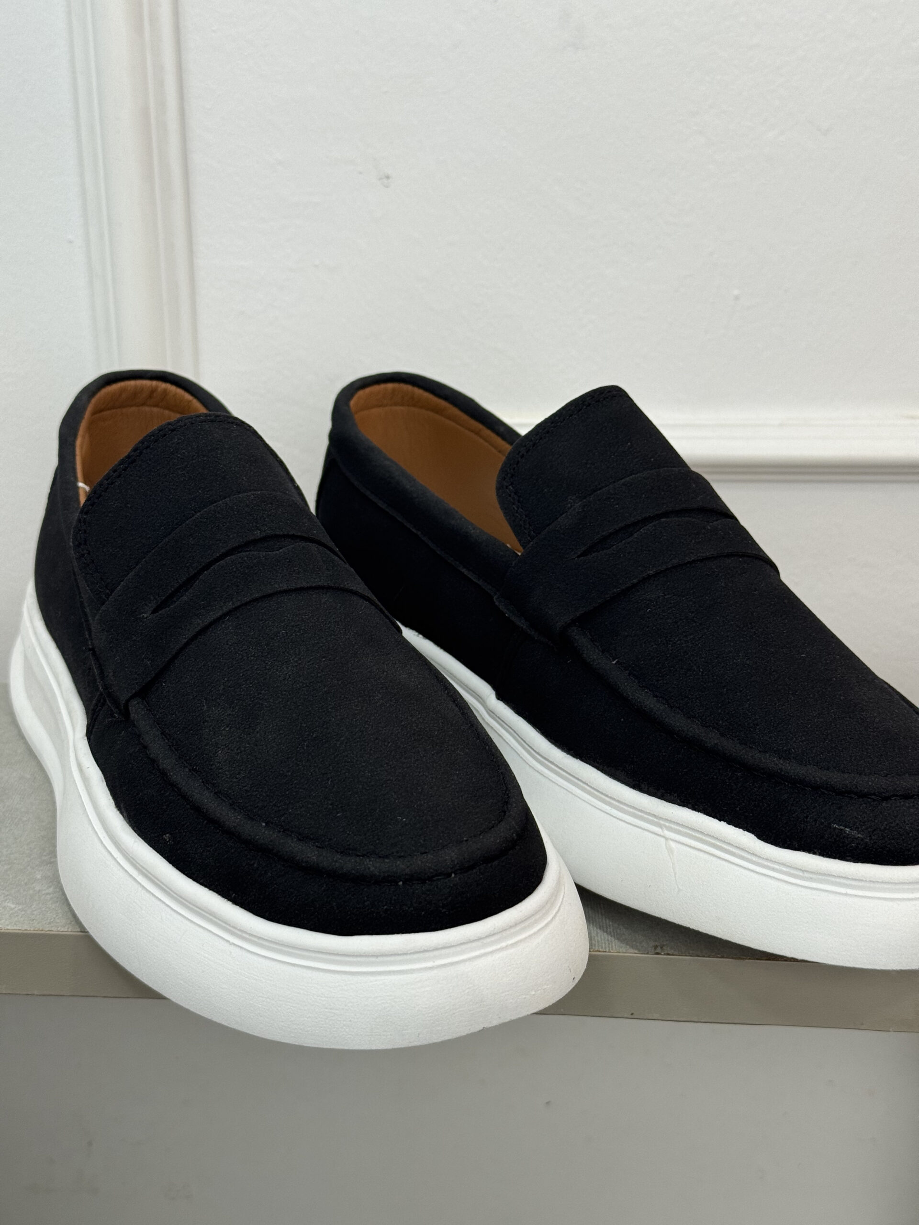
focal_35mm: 48
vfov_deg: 39.7
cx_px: 460
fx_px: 1699
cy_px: 612
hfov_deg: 30.3
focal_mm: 6.76
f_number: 1.78
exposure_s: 1/300
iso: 64
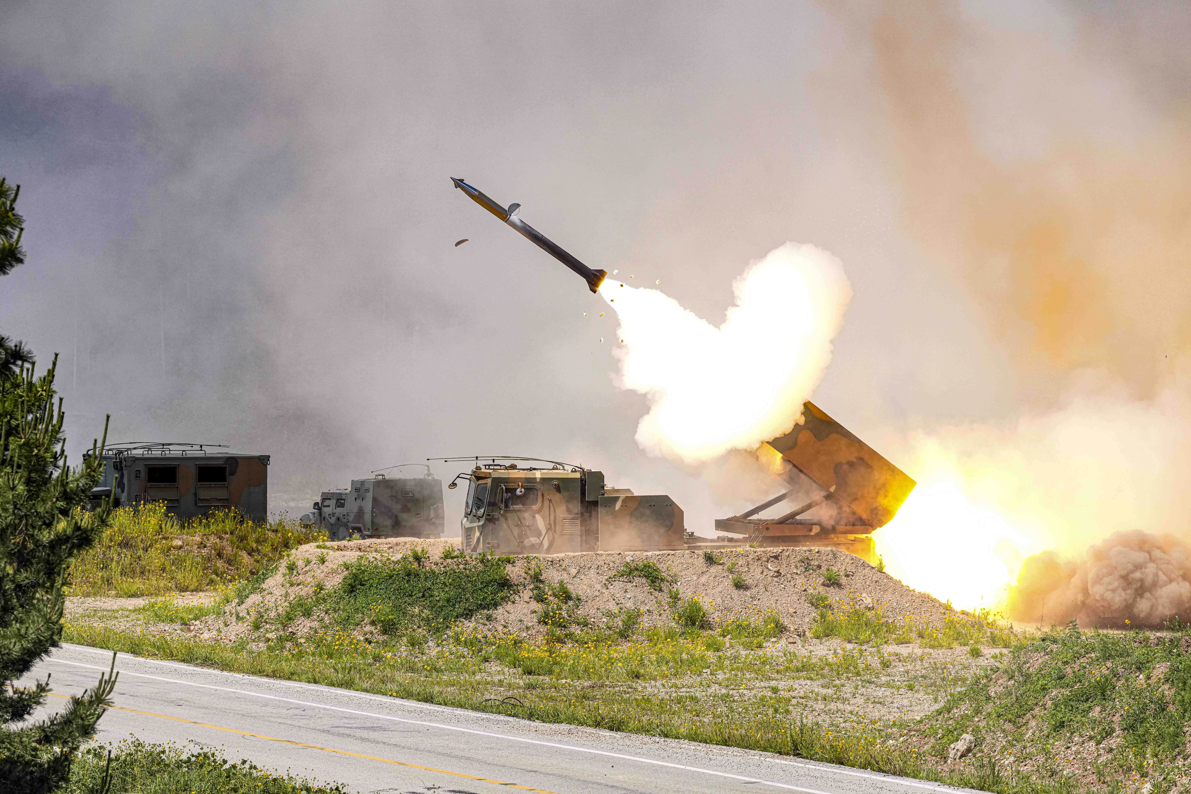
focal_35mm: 147
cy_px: 397
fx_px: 4863
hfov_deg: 14.0
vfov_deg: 9.3
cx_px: 596
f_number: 5.6
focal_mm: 147
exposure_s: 1/8000
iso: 1250
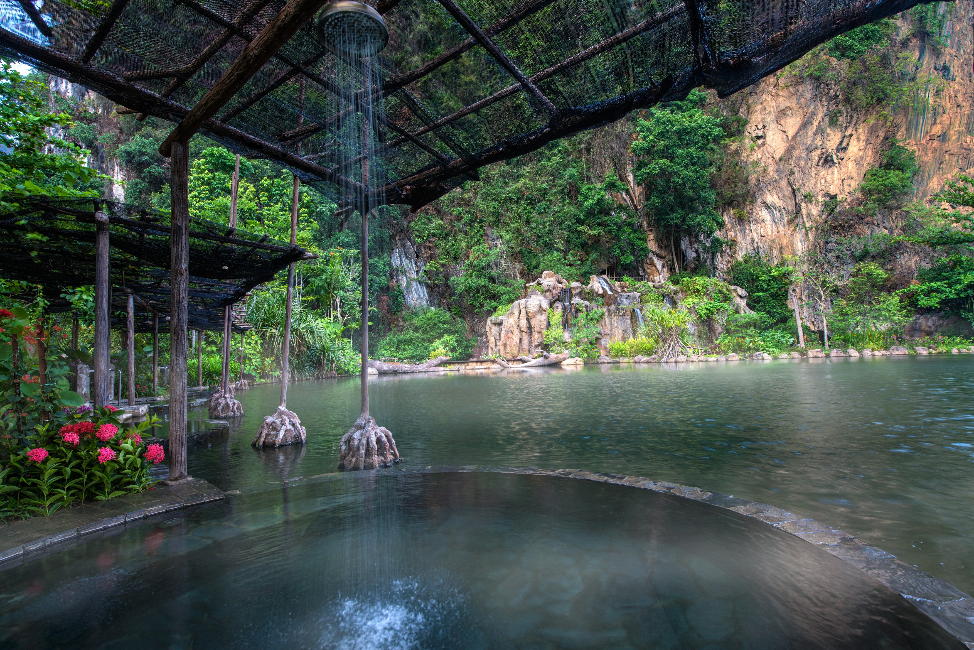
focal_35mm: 18
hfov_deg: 90.0
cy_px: 325
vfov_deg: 67.4
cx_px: 487
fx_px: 487
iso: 200
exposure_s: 1/45
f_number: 5.6
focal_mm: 18
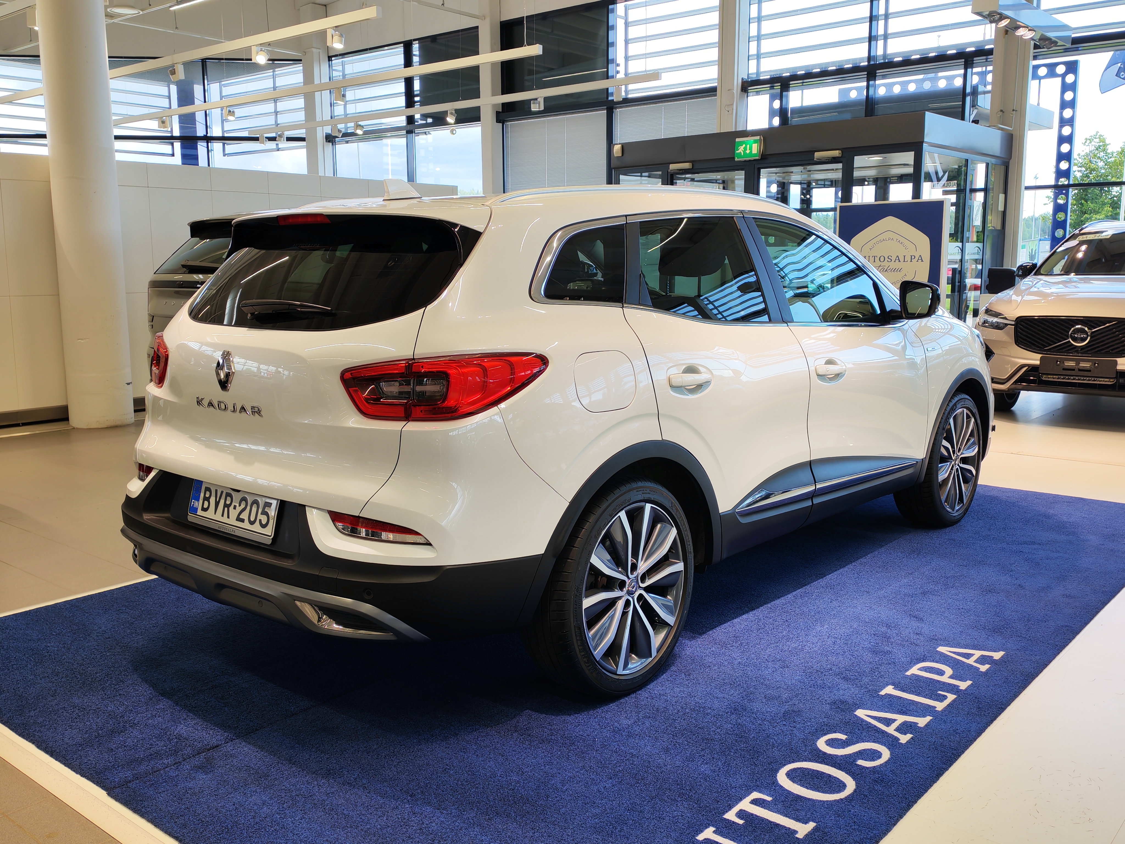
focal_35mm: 33
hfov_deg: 55.4
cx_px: 562
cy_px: 422
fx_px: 1072
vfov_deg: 42.9
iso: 85
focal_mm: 6.12
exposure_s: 1/100
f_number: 1.9
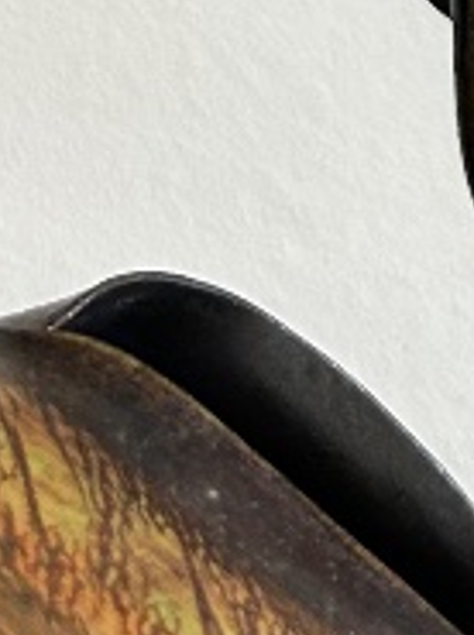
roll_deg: -3.5
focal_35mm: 169
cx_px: 677
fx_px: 3096
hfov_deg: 8.6
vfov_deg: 10.4
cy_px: -810
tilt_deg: +3.7
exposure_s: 1/100
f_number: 1.5
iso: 100
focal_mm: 5.7
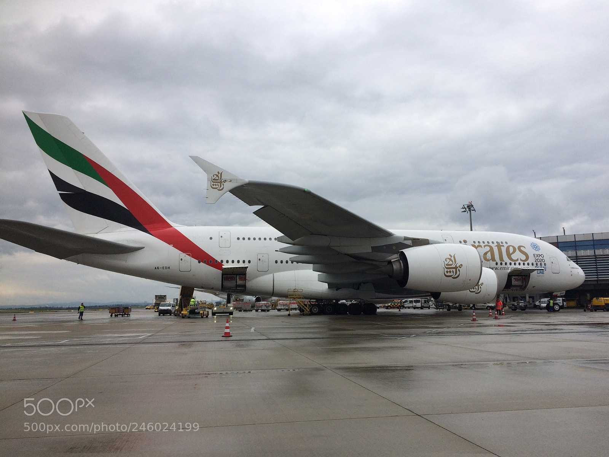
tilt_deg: +7.9
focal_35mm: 29
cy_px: 228
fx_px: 510
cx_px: 304
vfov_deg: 48.2
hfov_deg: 61.7
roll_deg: -0.1
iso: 32
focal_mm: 4.15
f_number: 2.2
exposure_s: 1/1580
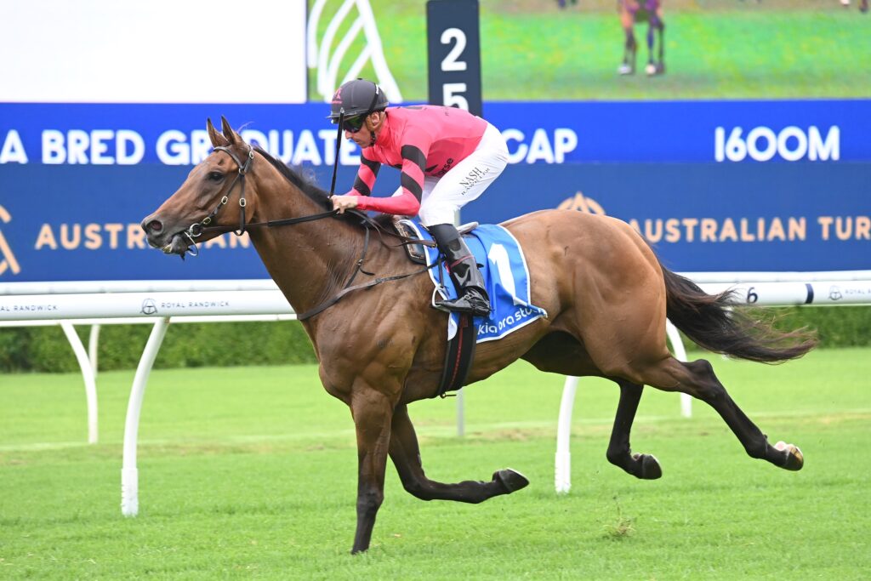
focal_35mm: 200
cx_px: 436
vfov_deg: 6.9
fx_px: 4839
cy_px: 290
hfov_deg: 10.3
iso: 2200
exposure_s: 1/1250
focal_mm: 200
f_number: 5.3
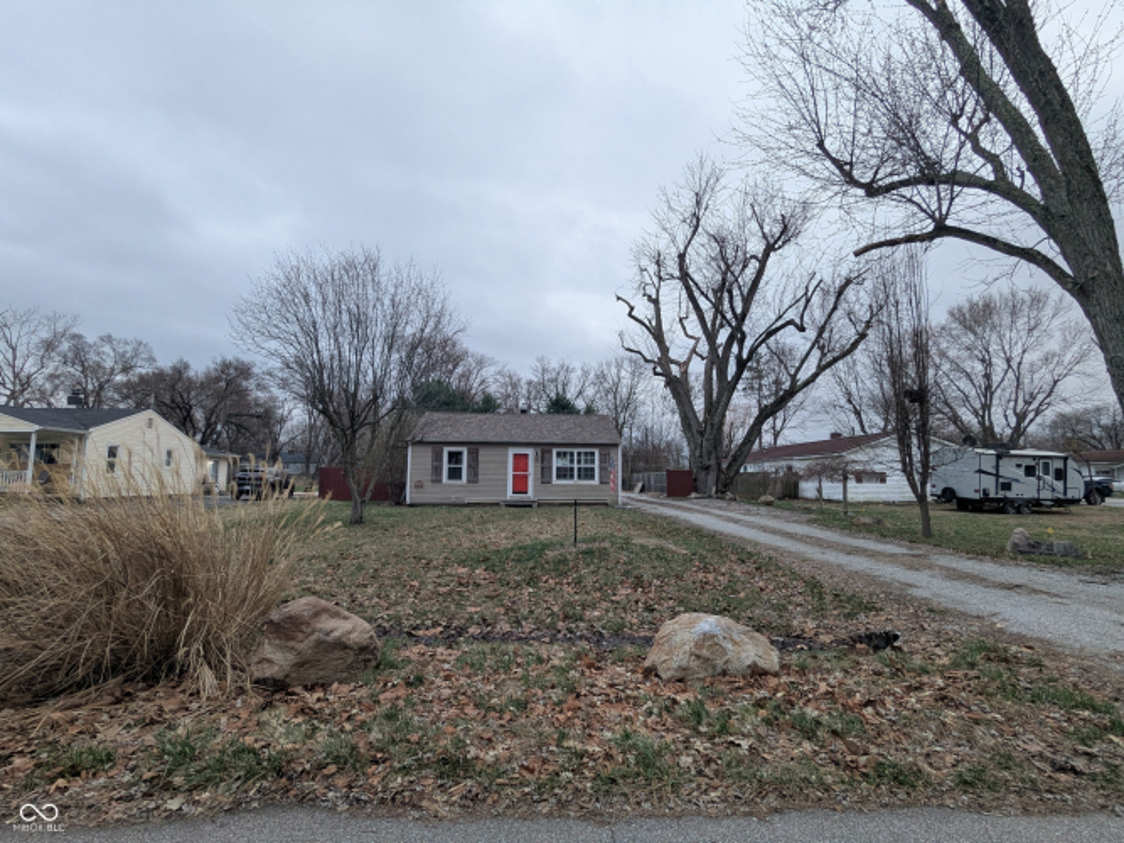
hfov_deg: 94.5
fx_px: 519
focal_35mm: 16
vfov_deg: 78.1
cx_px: 562
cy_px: 422
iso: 90
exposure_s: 1/130
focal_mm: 2.35
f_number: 2.2
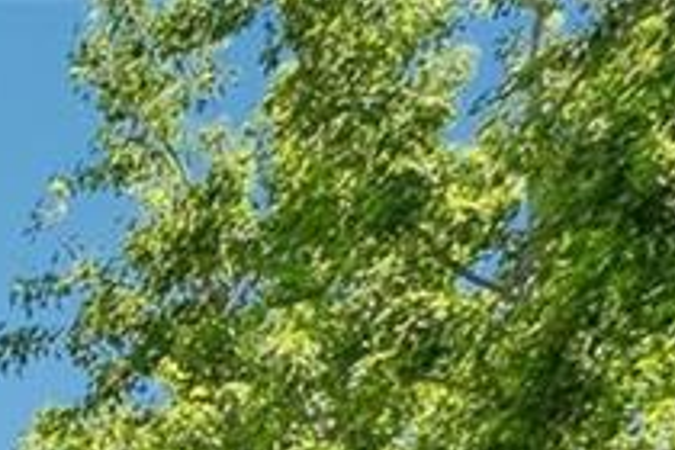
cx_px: -1588
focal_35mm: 126
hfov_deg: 9.9
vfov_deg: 7.8
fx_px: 2359
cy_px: 1710
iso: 100
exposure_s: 1/350
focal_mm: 11
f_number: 8
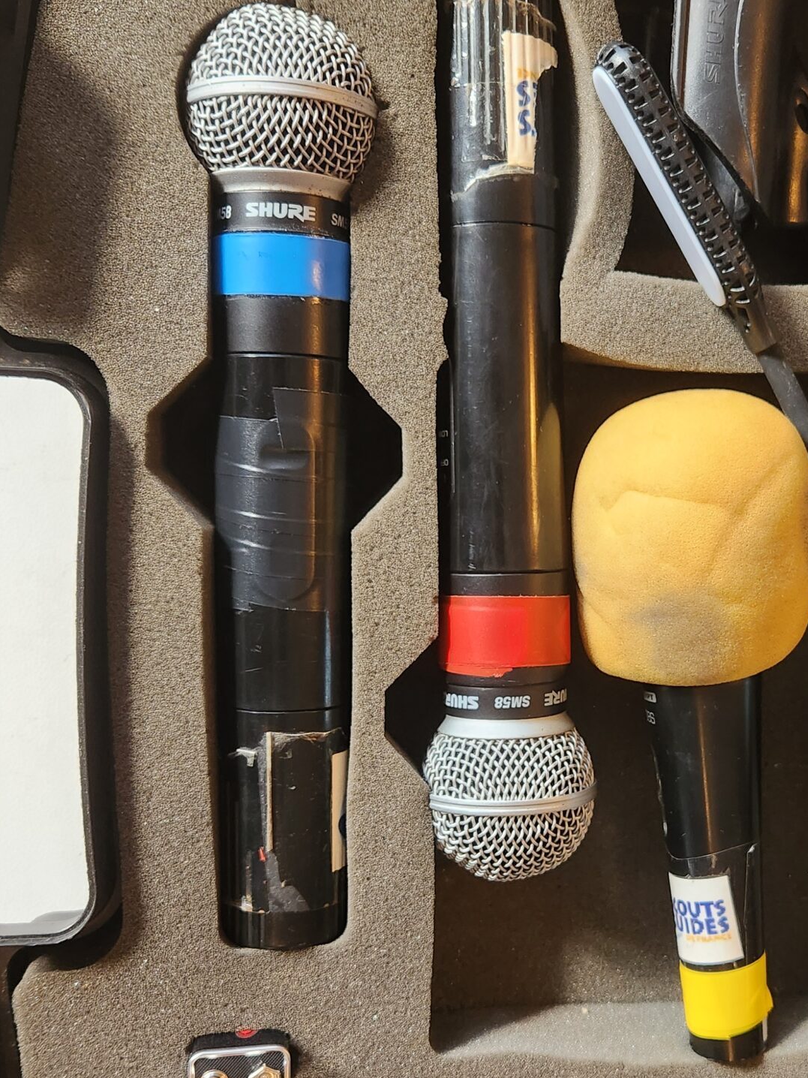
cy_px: 636
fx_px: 1276
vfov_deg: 45.6
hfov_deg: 34.6
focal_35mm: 41
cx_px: 575
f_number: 1.8
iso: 320
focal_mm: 5.4
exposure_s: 1/100
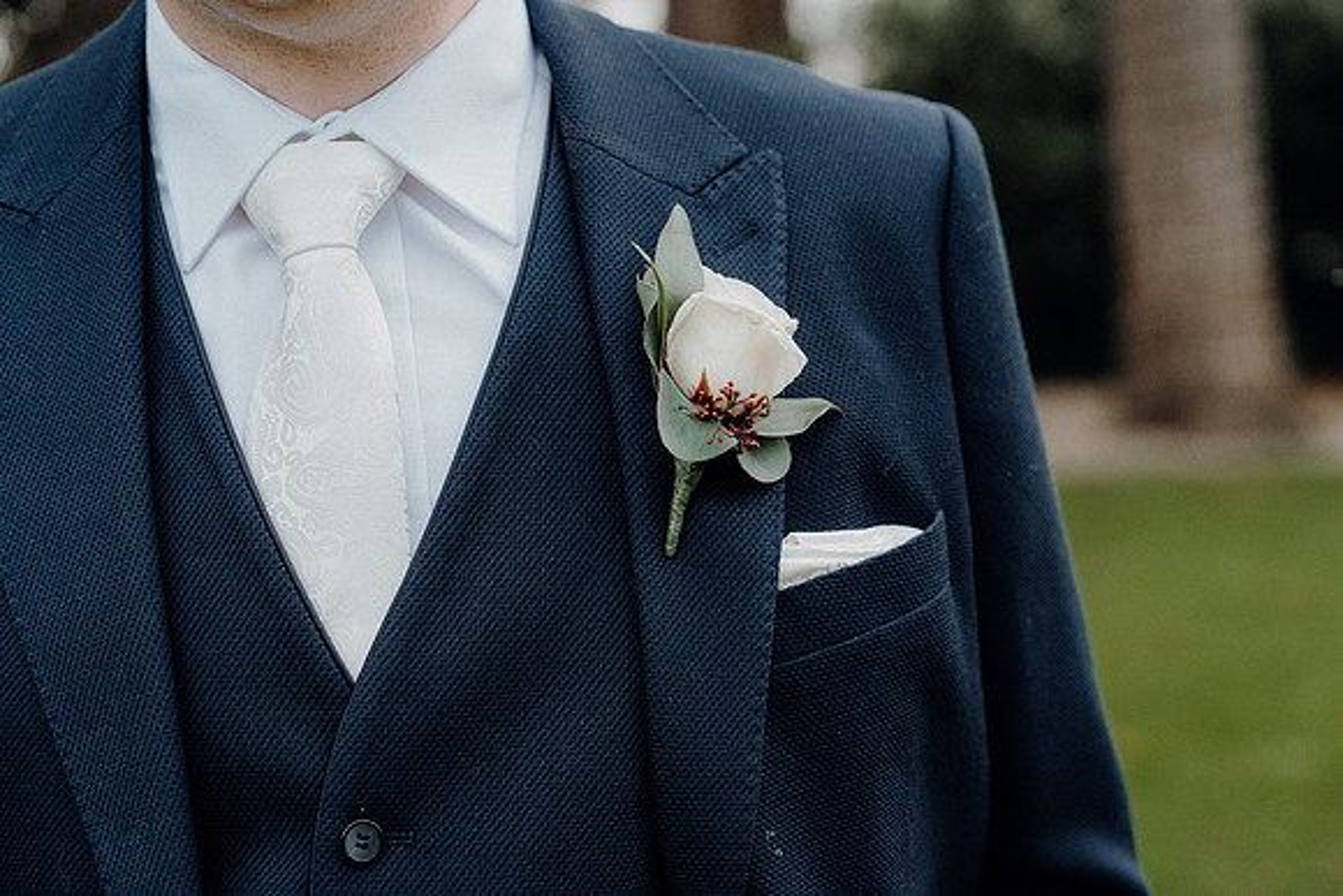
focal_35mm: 70
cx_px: 672
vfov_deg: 19.5
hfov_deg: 28.8
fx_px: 2612
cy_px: 448
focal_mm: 70
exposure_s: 1/250
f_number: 3.5
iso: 2500
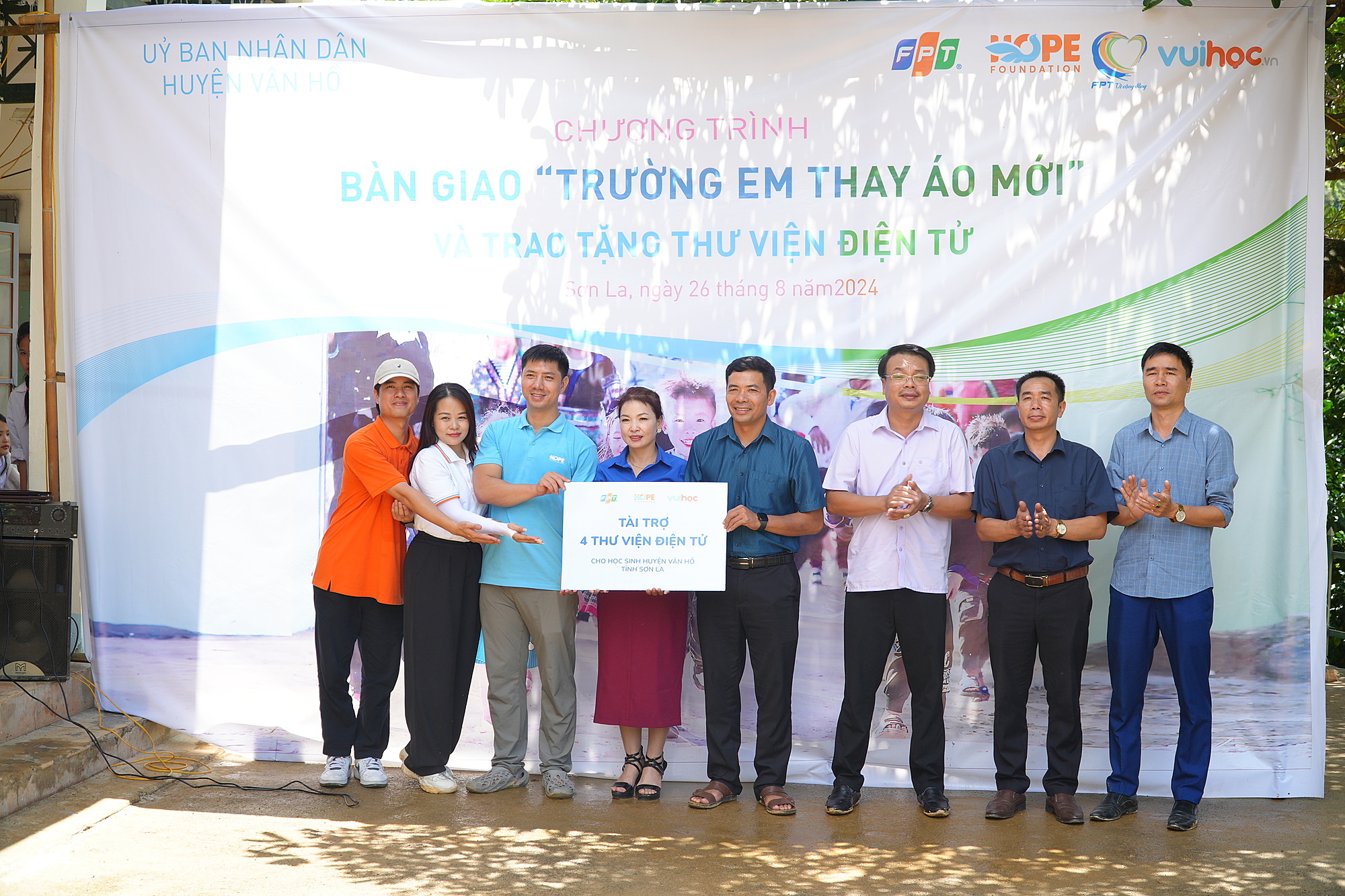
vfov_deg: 30.8
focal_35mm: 44
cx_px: 672
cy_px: 448
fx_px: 1625
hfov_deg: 45.0
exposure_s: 1/160
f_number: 4.5
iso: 100
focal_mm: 29
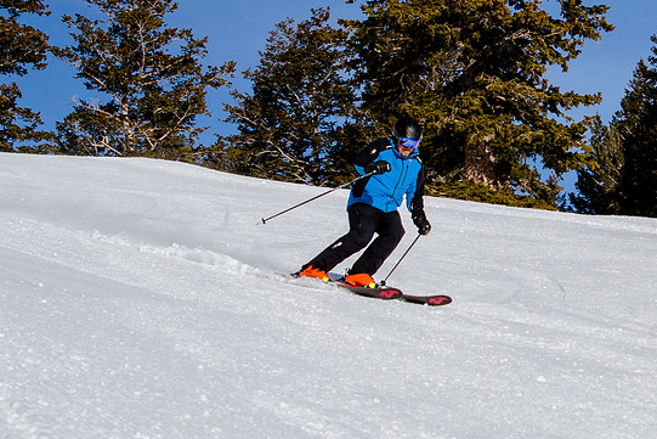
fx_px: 2811
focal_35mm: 154
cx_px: 629
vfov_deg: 8.9
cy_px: 149
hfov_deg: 13.2
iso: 160
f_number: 8
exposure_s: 1/1000
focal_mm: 48
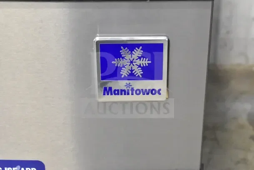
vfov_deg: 16.6
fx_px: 582
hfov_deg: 24.6
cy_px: 85
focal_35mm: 82
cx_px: 127
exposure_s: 1/100
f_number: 5.6
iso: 16000
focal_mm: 55
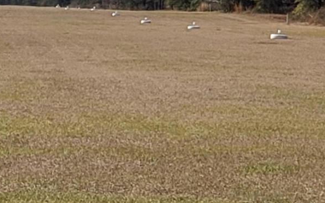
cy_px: 56
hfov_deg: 11.1
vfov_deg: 7.0
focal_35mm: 186
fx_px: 1647
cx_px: -16
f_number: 2.4
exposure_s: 1/947
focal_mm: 6
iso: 32
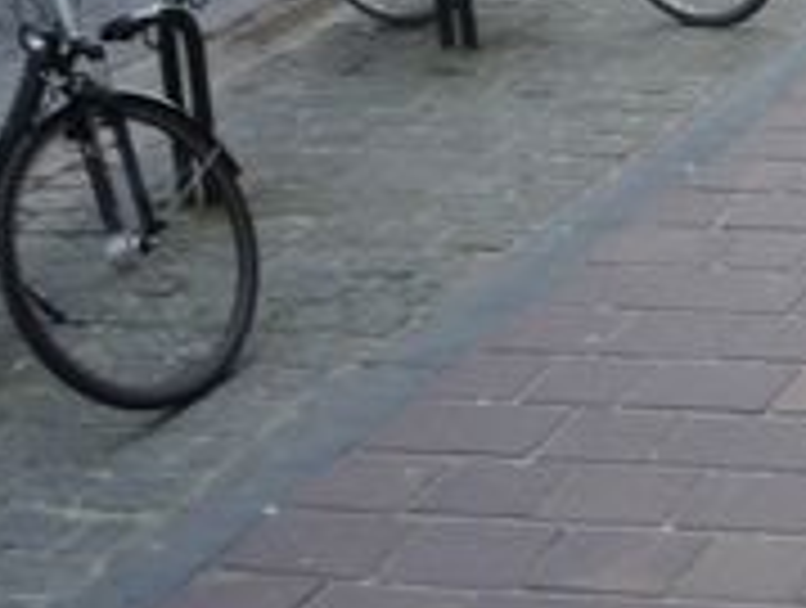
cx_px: 1180
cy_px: -383
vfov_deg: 12.9
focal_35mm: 107
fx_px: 2496
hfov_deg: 16.8
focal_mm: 5.2
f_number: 4
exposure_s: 1/250
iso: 125
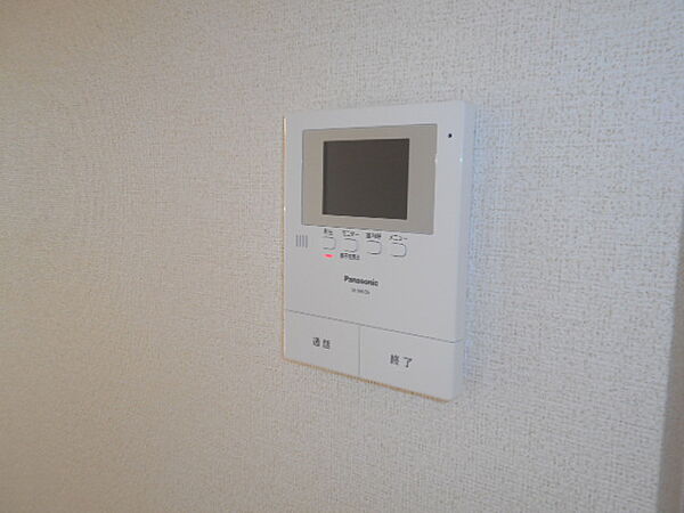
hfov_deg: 61.7
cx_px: 342
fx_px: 573
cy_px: 256
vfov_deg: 48.2
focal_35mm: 29
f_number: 4
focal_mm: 5.2
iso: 160
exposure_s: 1/30
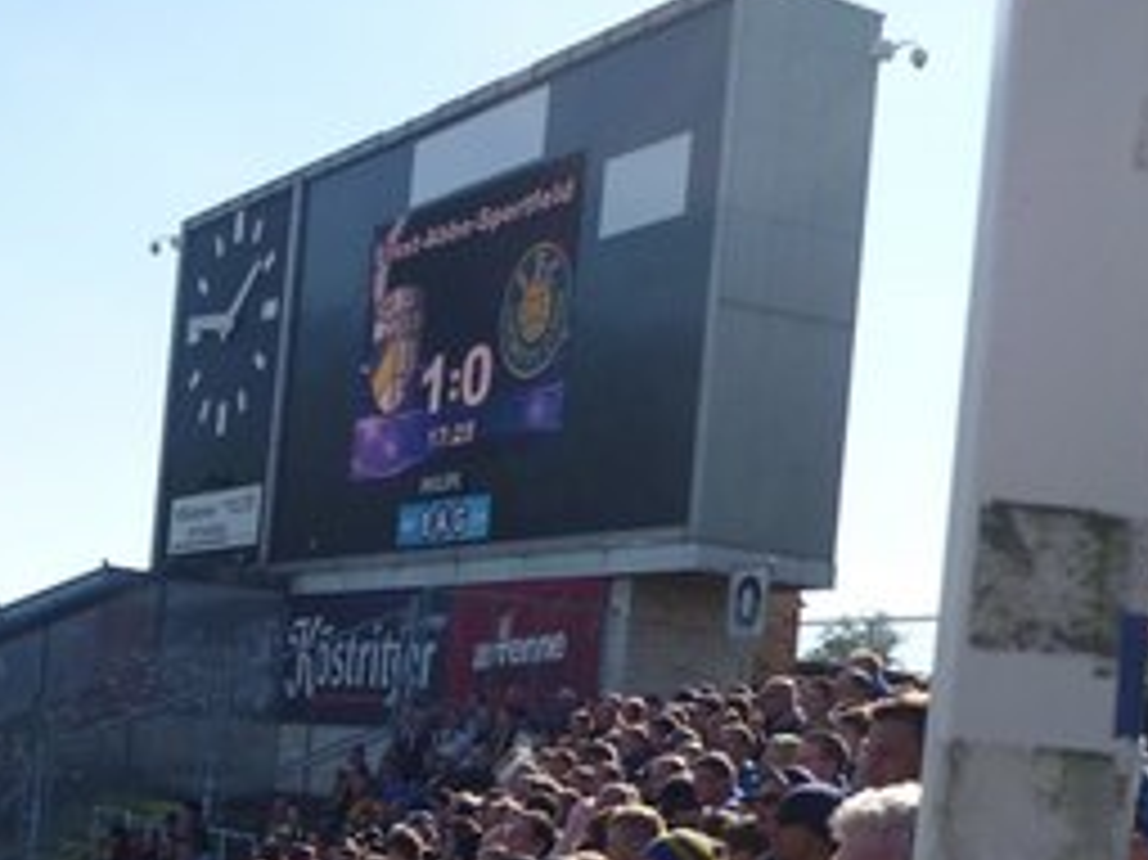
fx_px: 2287
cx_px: 286
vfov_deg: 20.7
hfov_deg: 27.8
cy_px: 837
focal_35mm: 69
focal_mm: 5.5
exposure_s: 1/160
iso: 80
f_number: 8
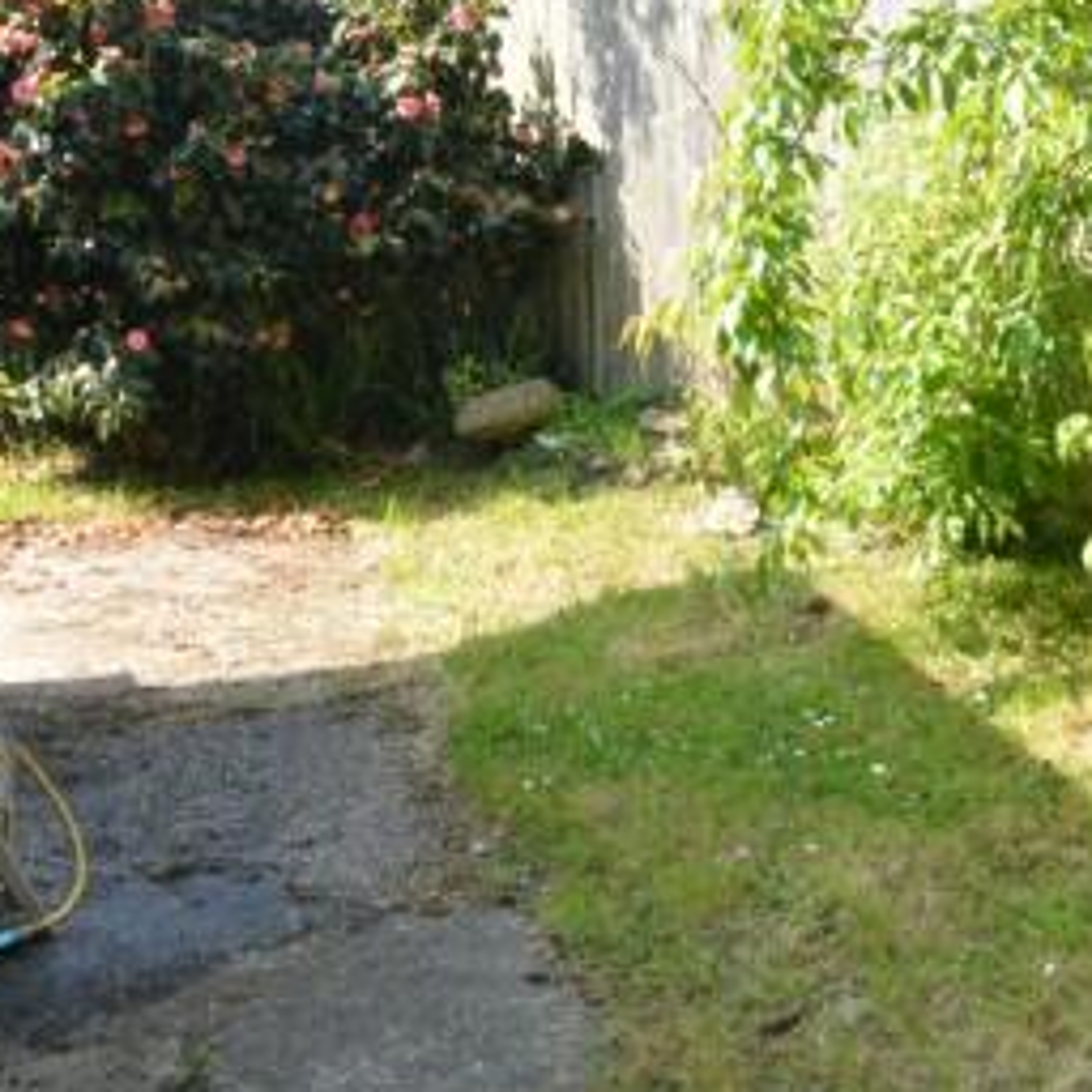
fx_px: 1820
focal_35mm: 51
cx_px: 994
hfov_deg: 31.7
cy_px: 610
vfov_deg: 33.4
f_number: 8
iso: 400
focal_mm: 10
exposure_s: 1/250
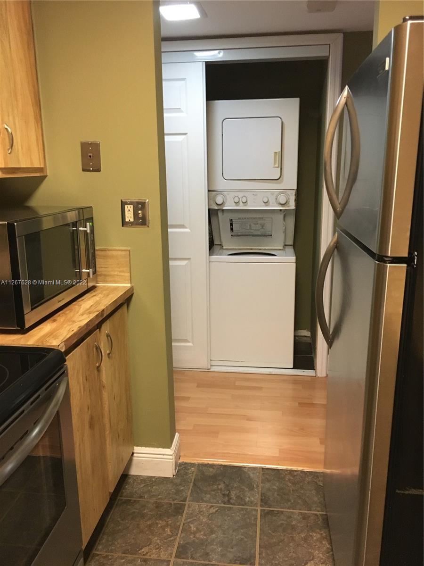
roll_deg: +1.7
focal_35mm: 29
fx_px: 474
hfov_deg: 48.2
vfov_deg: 61.7
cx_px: 212
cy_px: 283
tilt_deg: -12.7
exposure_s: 1/15
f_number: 2.2
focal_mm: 4.15
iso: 200
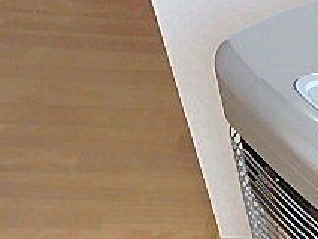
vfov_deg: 20.8
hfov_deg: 24.4
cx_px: 469
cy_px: 327
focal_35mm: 63
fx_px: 579
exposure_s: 1/30
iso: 250
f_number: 3.5
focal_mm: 3.7
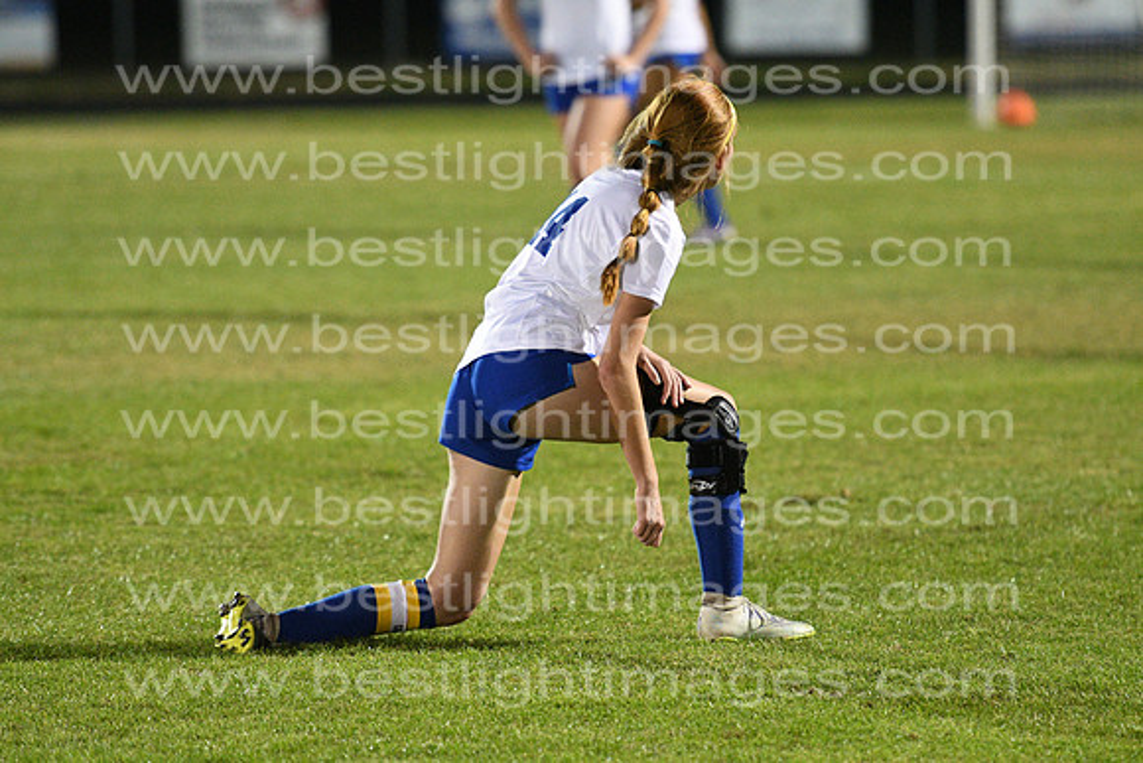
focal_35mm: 278
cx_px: 572
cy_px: 382
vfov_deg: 5.0
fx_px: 8812
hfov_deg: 7.4
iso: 6400
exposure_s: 1/800
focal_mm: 185
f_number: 2.8
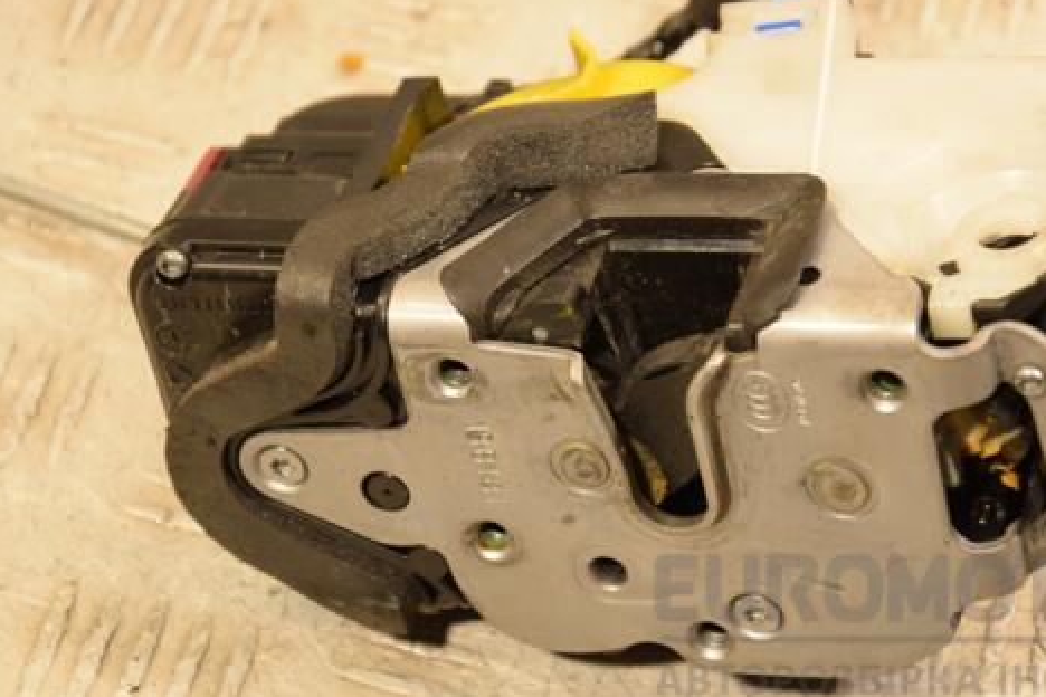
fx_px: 4474
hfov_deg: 13.3
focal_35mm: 154
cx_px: 612
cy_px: 290
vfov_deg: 8.9
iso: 800
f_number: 5.3
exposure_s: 1/160
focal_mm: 80
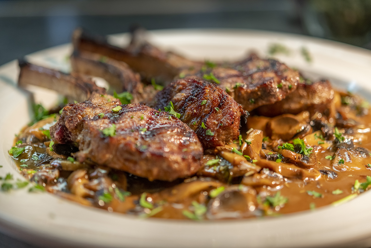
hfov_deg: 33.4
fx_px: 618
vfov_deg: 22.6
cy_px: 124
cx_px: 186
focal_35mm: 60
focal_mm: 60
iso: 400
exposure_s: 1/125
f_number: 3
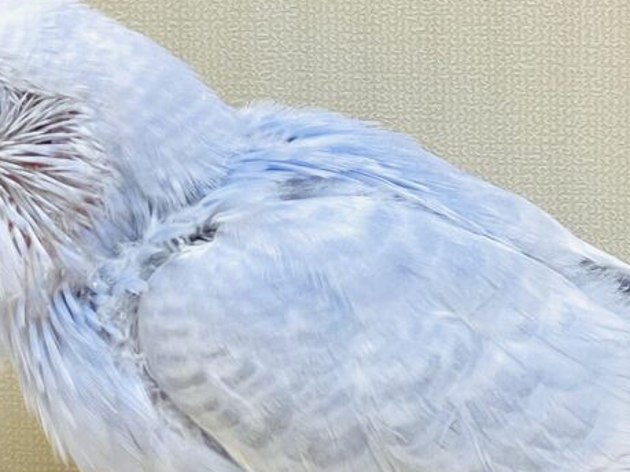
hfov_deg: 14.5
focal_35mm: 136
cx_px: 350
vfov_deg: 10.9
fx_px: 2475
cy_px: 203
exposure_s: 1/100
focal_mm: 6
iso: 100
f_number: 2
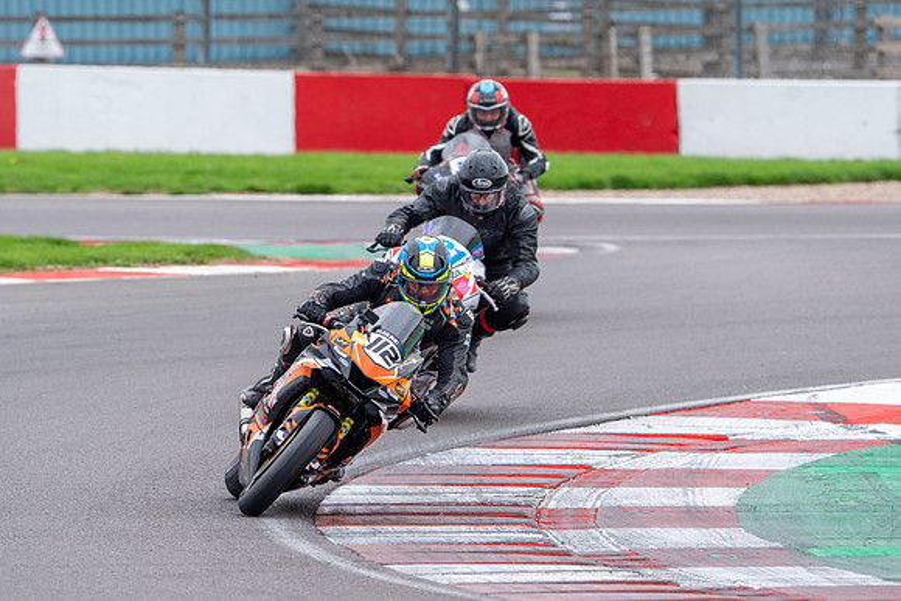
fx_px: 12507
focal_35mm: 500
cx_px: 375
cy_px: 226
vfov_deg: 2.8
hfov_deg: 4.1
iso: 800
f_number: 6.3
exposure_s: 1/320
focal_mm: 400
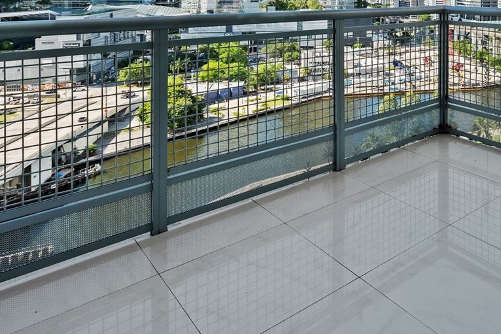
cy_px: -18
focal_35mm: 31
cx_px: 381
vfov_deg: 36.8
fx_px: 431
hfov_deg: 57.0
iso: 200
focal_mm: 14
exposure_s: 1/640
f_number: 8
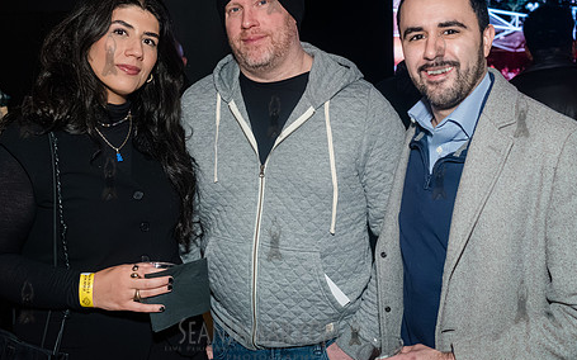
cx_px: 265
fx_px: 770
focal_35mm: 49
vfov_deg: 26.0
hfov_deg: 41.0
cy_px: 98
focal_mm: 35
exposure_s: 1/400
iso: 8000
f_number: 5
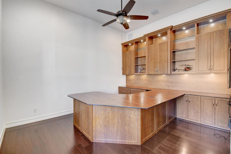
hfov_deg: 100.4
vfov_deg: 77.3
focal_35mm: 15
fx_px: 96
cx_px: 116
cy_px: 77
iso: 1400
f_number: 8
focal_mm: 10
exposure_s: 1/15
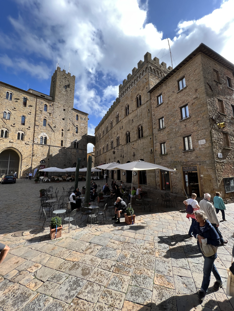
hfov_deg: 89.9
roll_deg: +1.0
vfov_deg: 106.2
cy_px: 156
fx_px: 117
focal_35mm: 13
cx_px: 117
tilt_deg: +7.4
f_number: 1.8
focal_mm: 1.57
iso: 32
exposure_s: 1/544
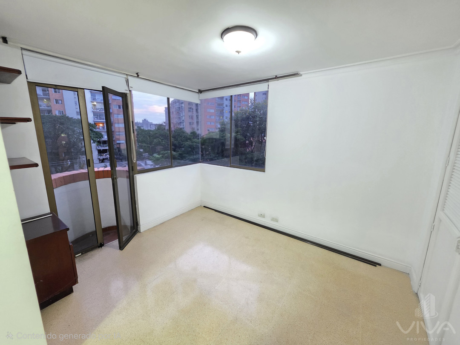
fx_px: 173
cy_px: 172
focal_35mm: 13
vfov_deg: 89.9
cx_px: 230
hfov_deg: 106.2
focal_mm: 2.2
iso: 800
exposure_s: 1/60.2
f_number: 1.9
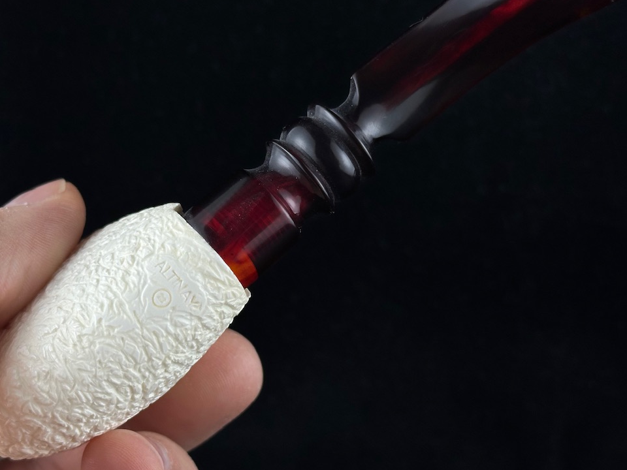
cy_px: 213
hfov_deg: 30.2
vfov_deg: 22.9
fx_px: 1159
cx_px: 281
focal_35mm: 64
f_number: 1.78
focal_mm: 6.86
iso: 64
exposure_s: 1/558
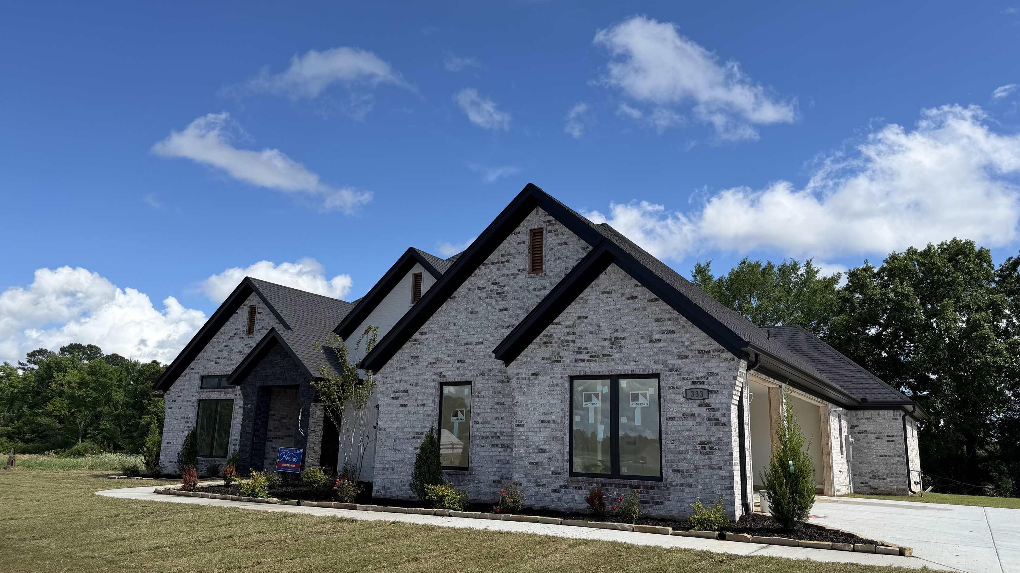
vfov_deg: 42.9
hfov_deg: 69.9
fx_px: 730
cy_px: 281
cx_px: 512
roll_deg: -1.7
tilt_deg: +12.4
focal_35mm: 27
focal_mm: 6.76
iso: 80
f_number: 1.78
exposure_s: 1/3953
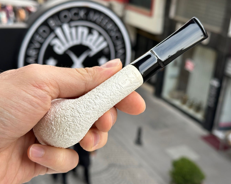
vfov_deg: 29.7
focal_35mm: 51
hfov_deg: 36.6
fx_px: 349
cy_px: 92
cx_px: 121
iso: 64
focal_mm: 6.86
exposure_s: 1/513
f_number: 1.78
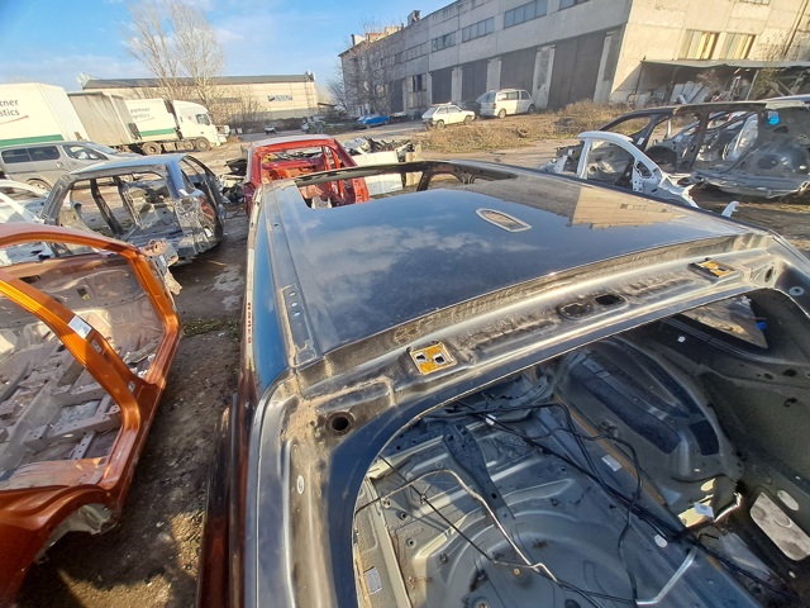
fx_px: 304
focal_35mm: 13
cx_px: 405
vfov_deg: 89.9
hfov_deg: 106.2
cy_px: 304
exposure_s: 1/433
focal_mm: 1.13
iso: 50
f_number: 2.2
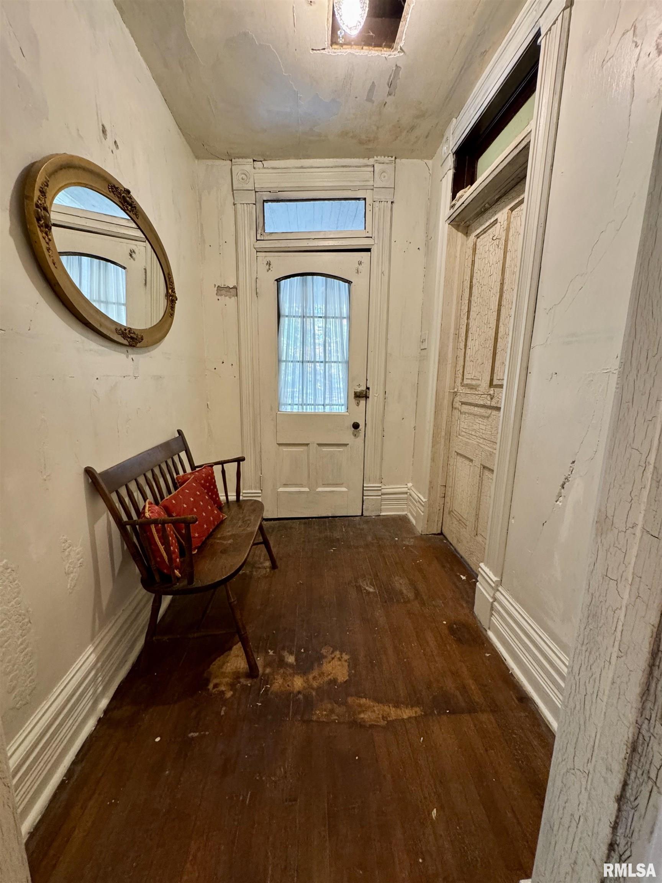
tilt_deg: -11.0
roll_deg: -0.9
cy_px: 442
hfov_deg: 85.7
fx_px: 357
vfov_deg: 102.1
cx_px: 331
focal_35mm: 14
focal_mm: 2.22
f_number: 2.2
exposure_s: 1/60
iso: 400
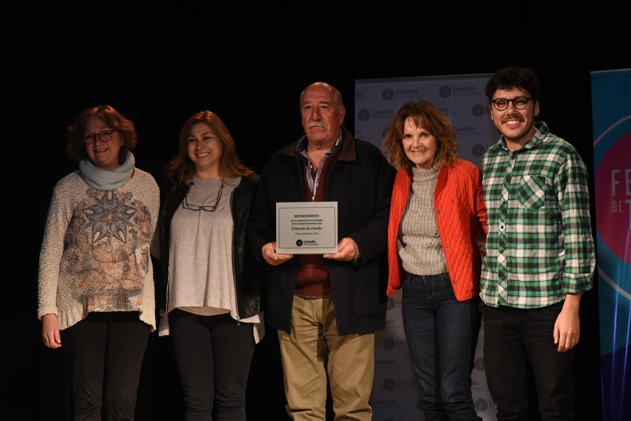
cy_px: 210
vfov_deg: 16.1
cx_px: 316
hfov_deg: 23.9
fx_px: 1490
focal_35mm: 85
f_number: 5.6
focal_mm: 85
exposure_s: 1/200
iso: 3200
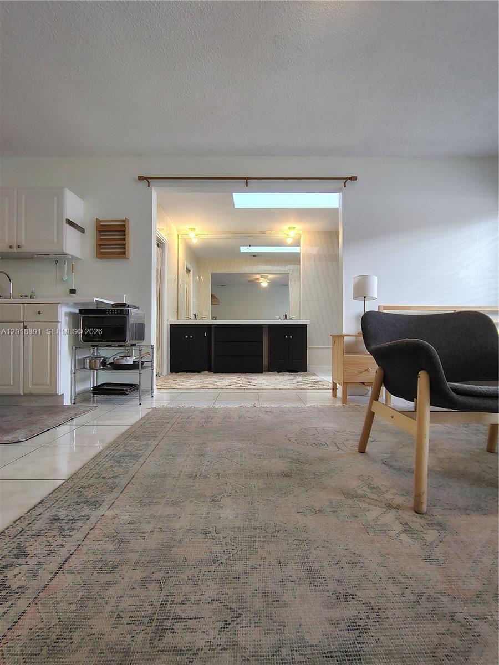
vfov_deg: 94.5
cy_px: 332
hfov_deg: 78.1
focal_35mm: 16
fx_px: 308
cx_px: 250
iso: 402
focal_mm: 2.13
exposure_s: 1/24
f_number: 2.2
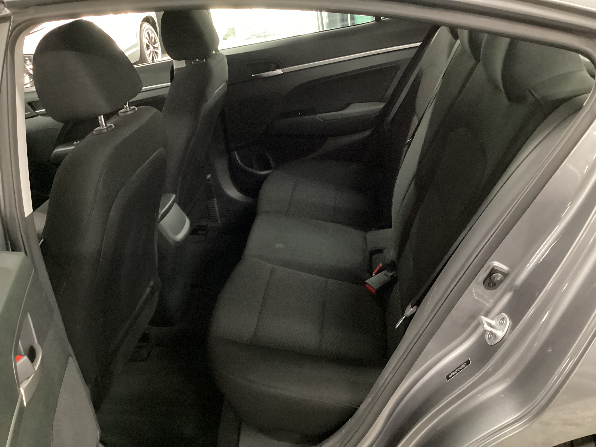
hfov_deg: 58.4
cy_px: 224
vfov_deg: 45.4
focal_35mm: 31
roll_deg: +8.5
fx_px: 534
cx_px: 298
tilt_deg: -28.1
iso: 800
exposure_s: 1/17
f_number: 2.4
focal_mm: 3.3
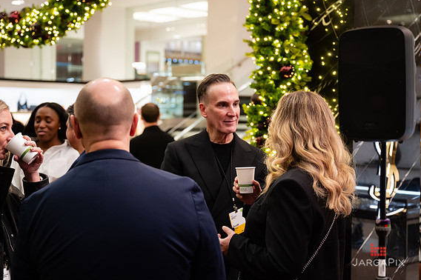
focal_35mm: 60
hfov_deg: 33.4
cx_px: 226
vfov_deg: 22.6
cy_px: 128
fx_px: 701
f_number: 3.2
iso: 1000
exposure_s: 1/160
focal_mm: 53
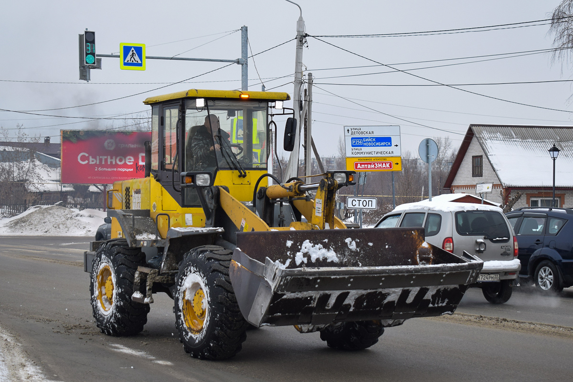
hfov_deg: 33.4
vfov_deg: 22.6
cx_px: 286
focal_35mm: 60
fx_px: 955
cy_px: 191
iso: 400
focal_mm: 40
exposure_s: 1/800
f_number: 7.1
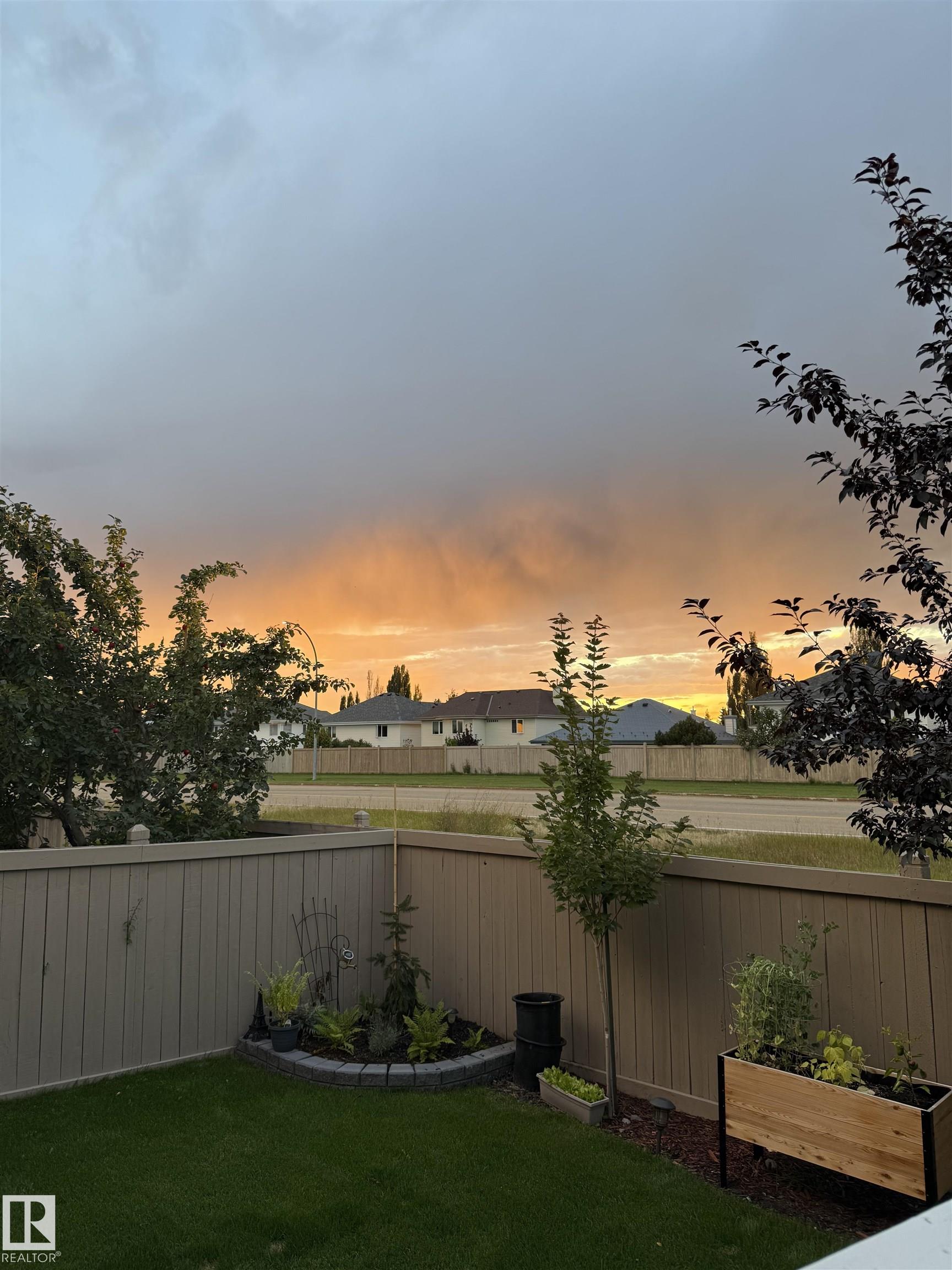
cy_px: 635
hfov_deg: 56.8
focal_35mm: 24
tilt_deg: +6.0
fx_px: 880
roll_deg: -0.3
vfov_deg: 71.6
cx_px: 476
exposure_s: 1/142
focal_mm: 6.76
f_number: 1.78
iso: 50
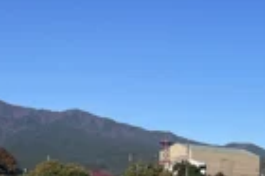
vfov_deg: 14.5
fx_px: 684
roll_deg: -0.7
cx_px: 445
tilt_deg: +4.7
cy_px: 153
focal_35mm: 93
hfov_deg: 18.3
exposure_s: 1/3731
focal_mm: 4.2
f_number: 1.6
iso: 32
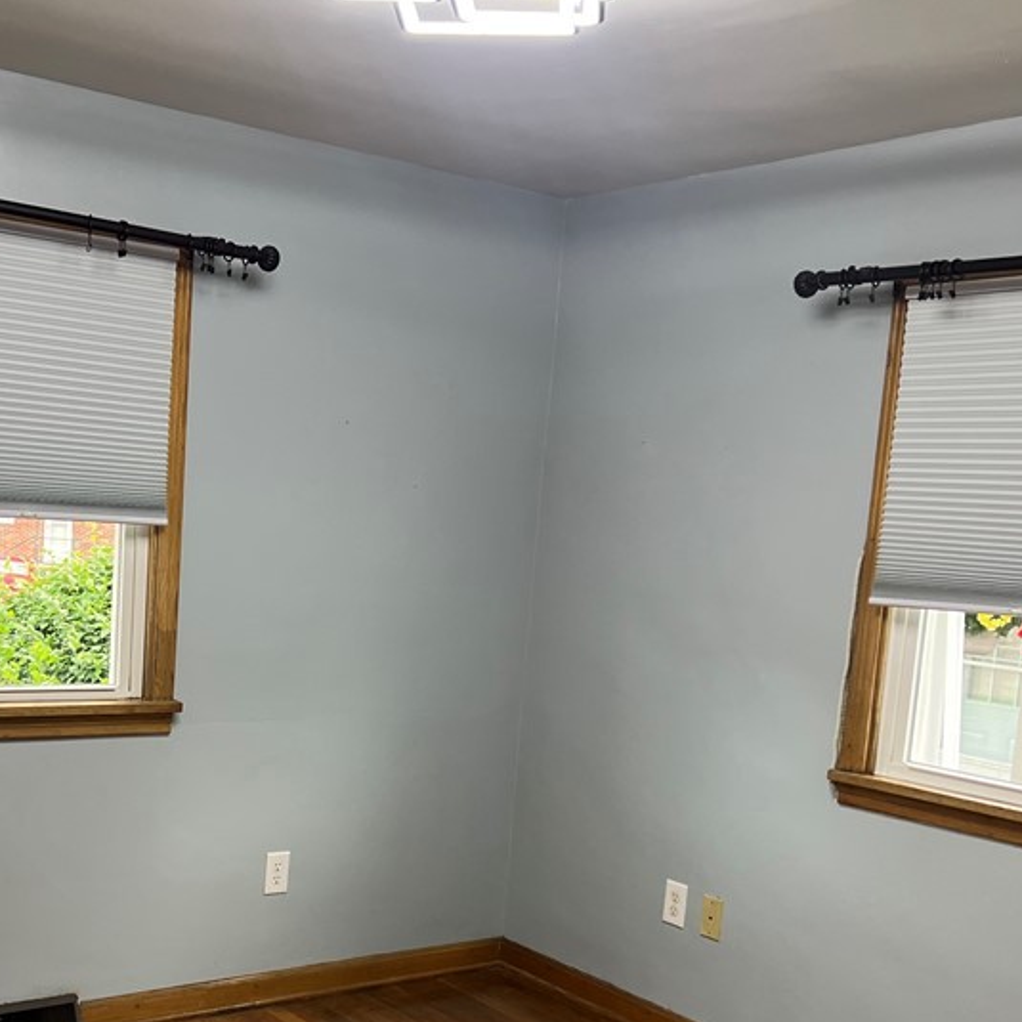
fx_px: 1470
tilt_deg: -7.1
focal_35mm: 44
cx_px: 336
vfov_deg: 37.9
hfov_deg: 37.9
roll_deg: -3.9
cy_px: 690
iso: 125
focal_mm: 5.7
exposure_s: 1/101
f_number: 1.5
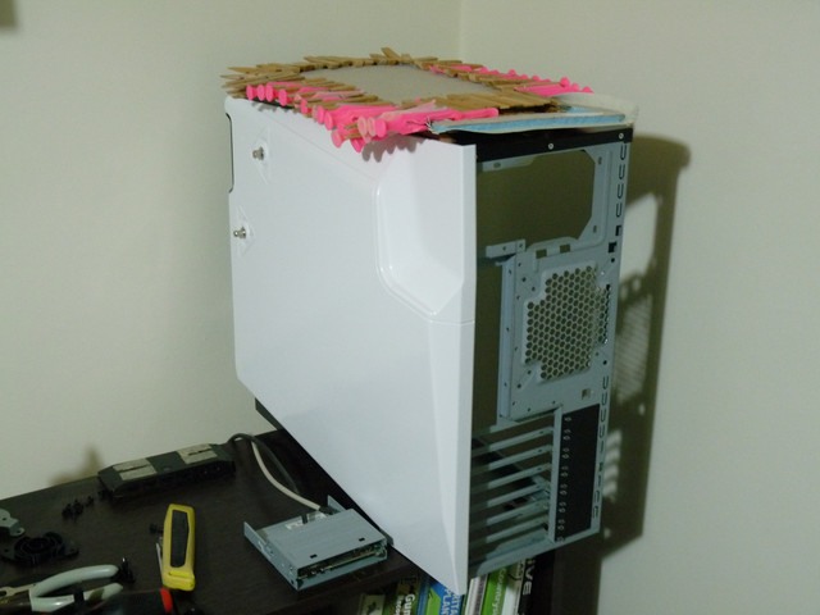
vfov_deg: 32.2
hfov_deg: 42.1
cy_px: 308
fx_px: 1066
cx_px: 410
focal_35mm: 45
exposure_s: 1/8
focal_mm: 8
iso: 400
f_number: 3.2
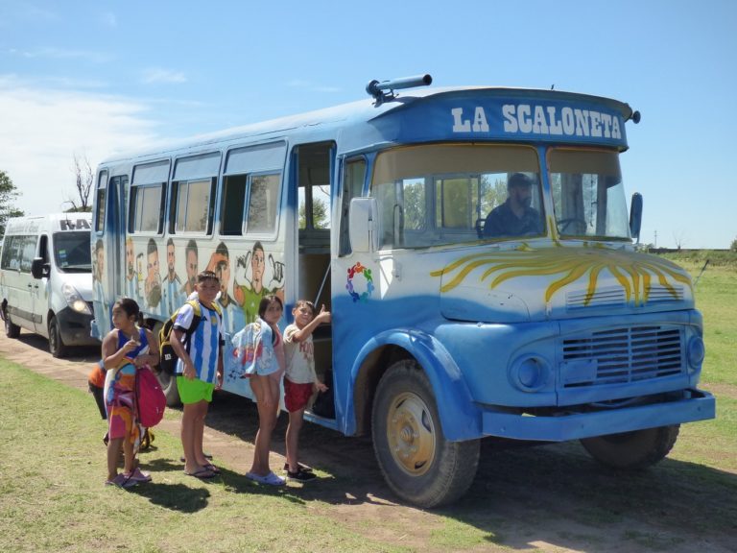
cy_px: 276
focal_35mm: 43
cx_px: 368
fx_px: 916
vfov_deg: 33.6
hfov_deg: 43.9
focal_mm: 7.37
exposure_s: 1/640
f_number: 4.5
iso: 200
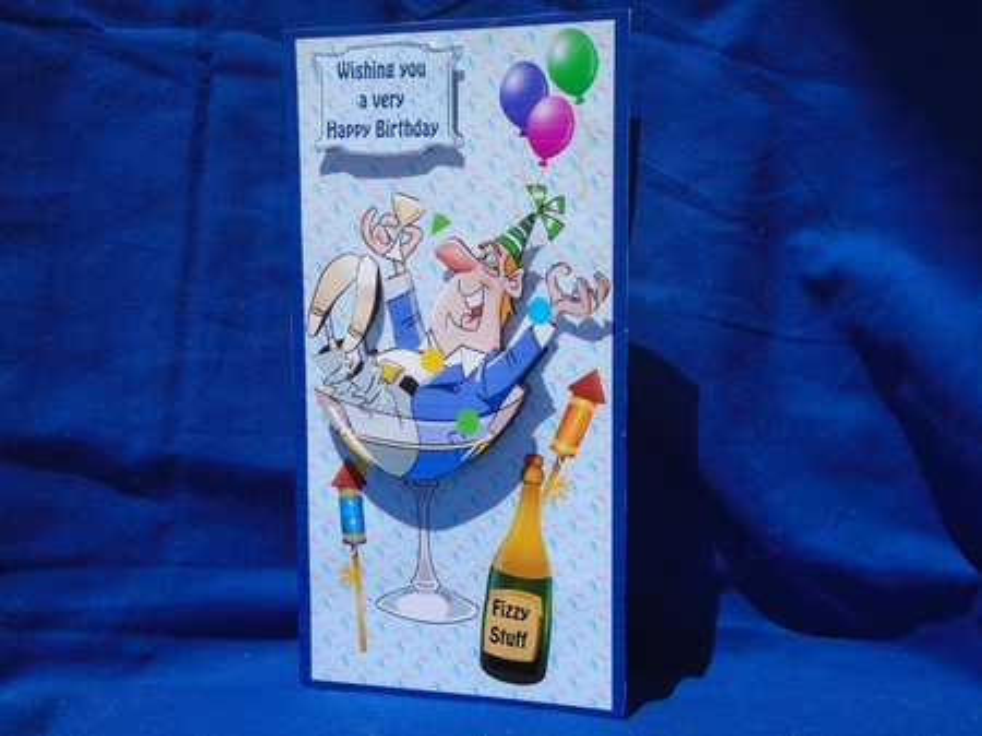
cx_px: 491
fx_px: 1191
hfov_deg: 44.8
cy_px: 368
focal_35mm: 42
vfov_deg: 34.3
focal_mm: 7.4
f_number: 10.3
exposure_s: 1/200
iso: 100
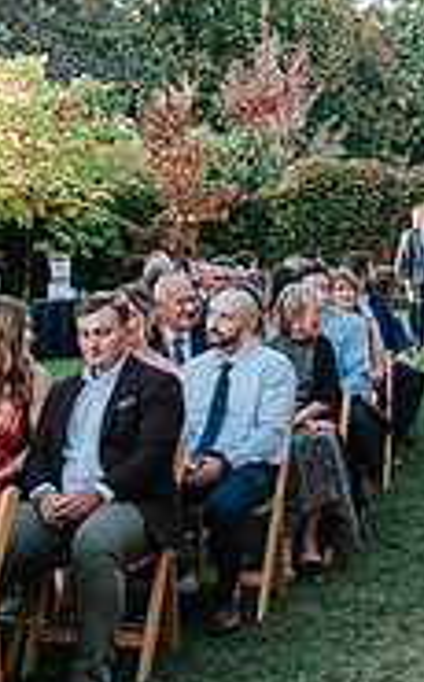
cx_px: 520
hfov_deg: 14.4
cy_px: 262
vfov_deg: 23.8
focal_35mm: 87
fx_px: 1615
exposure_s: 1/1000
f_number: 3.2
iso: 1000
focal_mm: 35
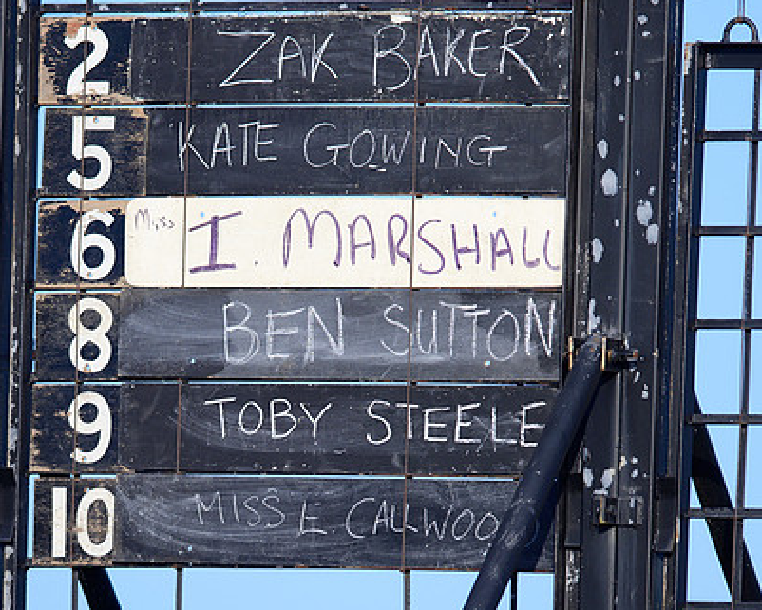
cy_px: 331
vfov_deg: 2.0
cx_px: 314
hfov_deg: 2.6
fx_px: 17054
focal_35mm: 756
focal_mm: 400
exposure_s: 1/2000
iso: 200
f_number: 5
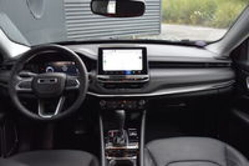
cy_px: 83
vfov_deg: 39.9
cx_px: 124
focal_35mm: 33
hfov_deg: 57.3
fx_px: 228
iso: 400
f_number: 4.5
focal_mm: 22
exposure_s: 1/80
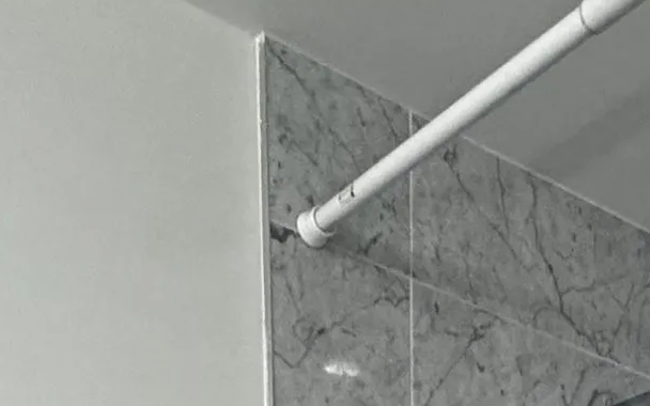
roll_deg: -1.3
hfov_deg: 25.2
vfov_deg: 11.7
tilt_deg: -9.0
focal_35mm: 75
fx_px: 1329
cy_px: 1137
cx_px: 748
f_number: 2.2
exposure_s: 1/120
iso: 320
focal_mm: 2.22
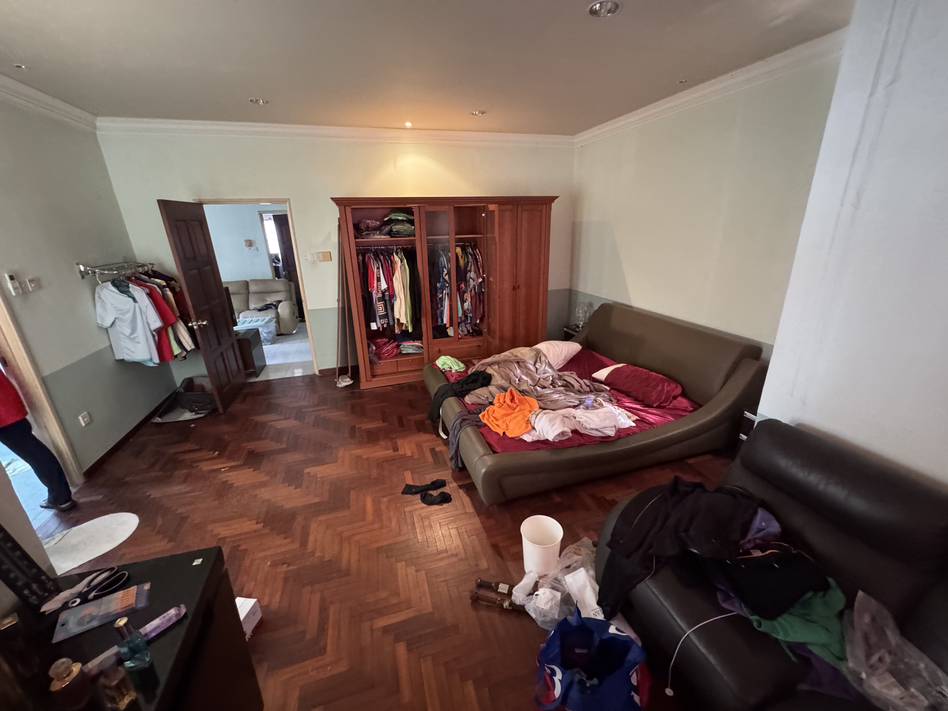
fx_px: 383
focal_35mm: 14
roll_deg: +1.6
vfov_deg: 85.7
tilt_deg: -19.0
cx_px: 474
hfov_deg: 102.1
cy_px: 356
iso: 1250
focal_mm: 2.22
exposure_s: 1/41
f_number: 2.2
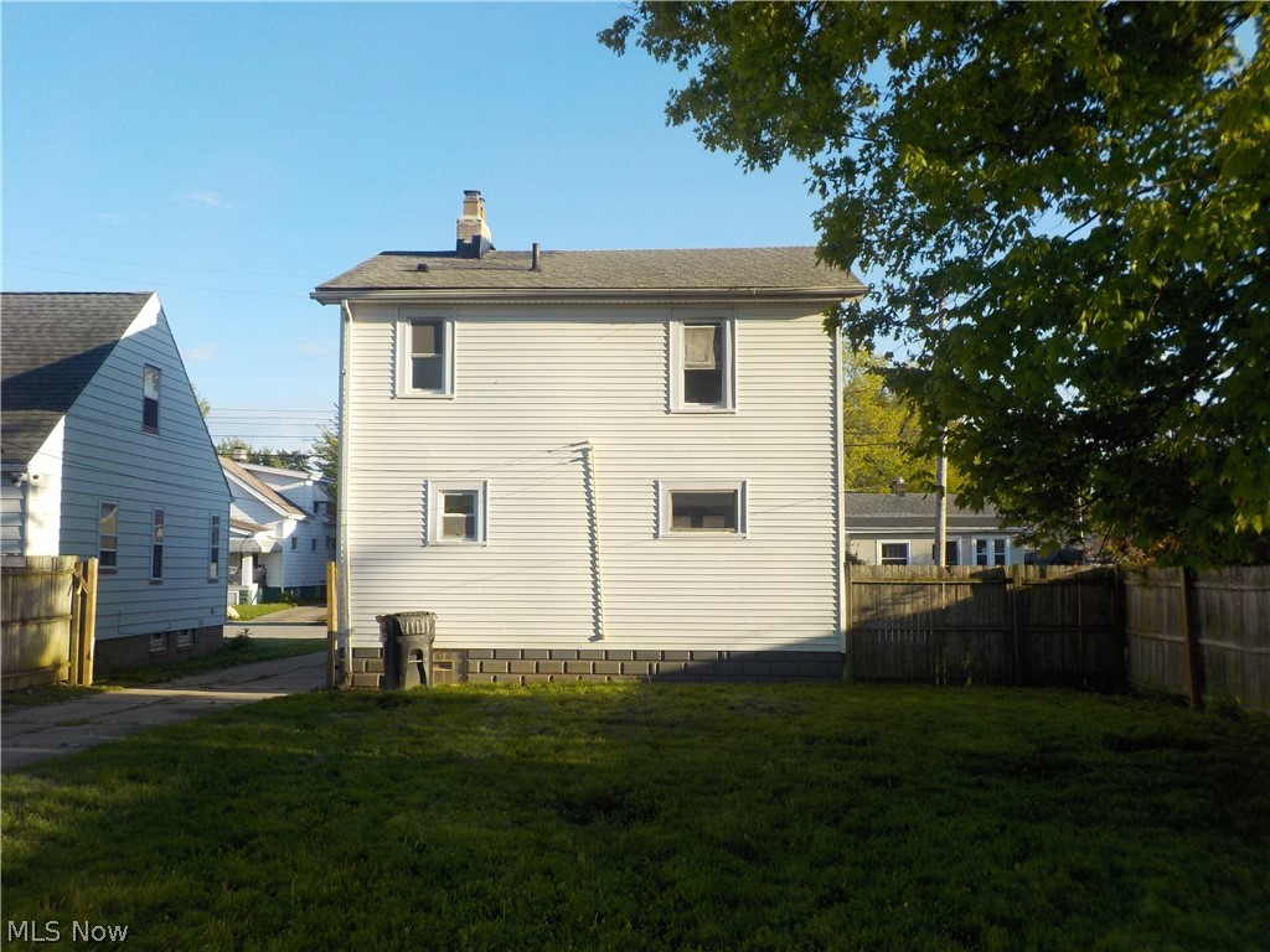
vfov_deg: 46.8
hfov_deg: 60.0
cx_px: 635
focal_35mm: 30
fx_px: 1101
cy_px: 476
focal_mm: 4.1
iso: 125
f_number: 3.3
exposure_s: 1/640
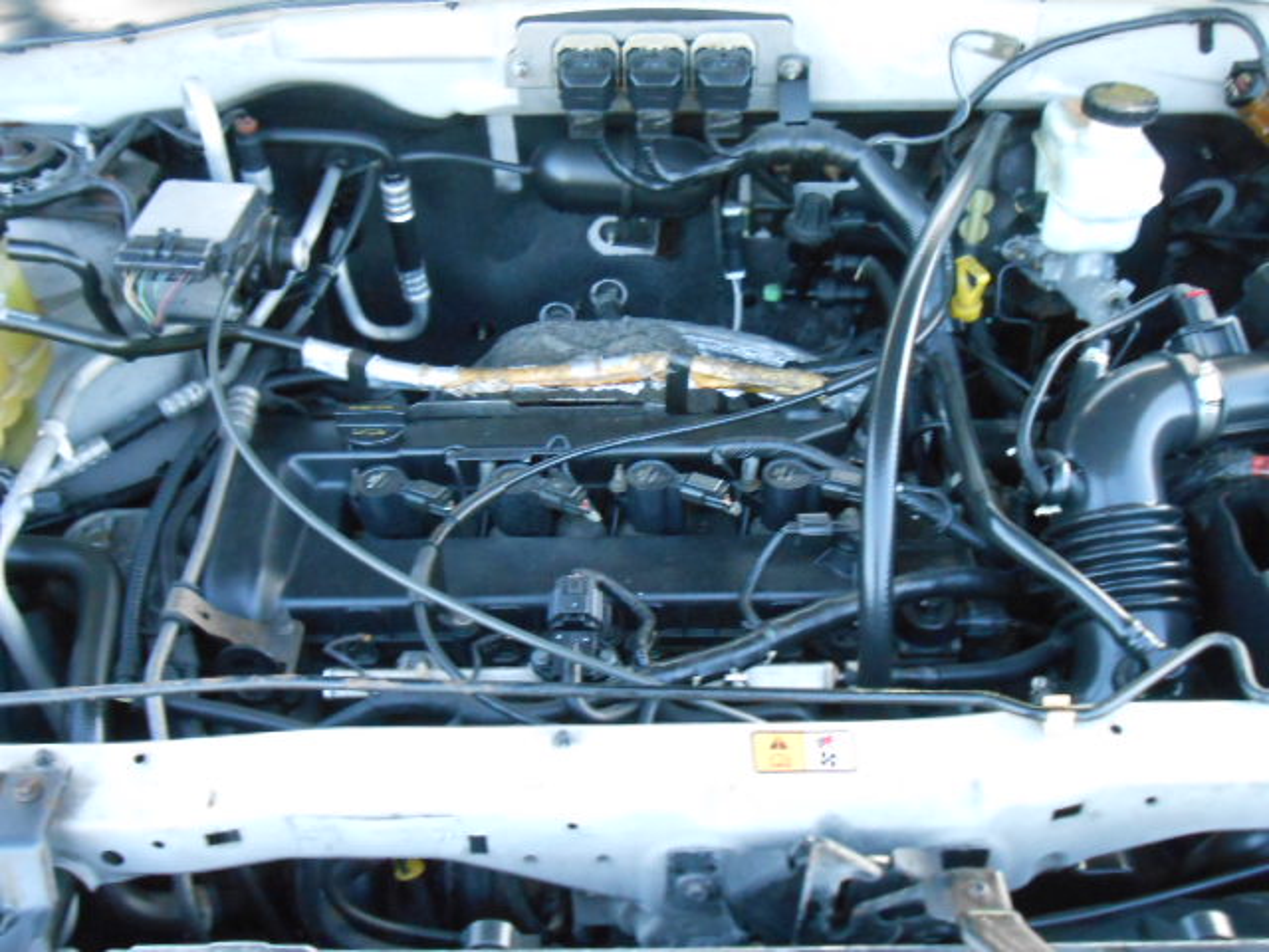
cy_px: 476
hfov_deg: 49.0
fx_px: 1393
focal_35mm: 38
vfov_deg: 37.7
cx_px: 634
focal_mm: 6.8
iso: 800
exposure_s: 1/80
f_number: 4.2
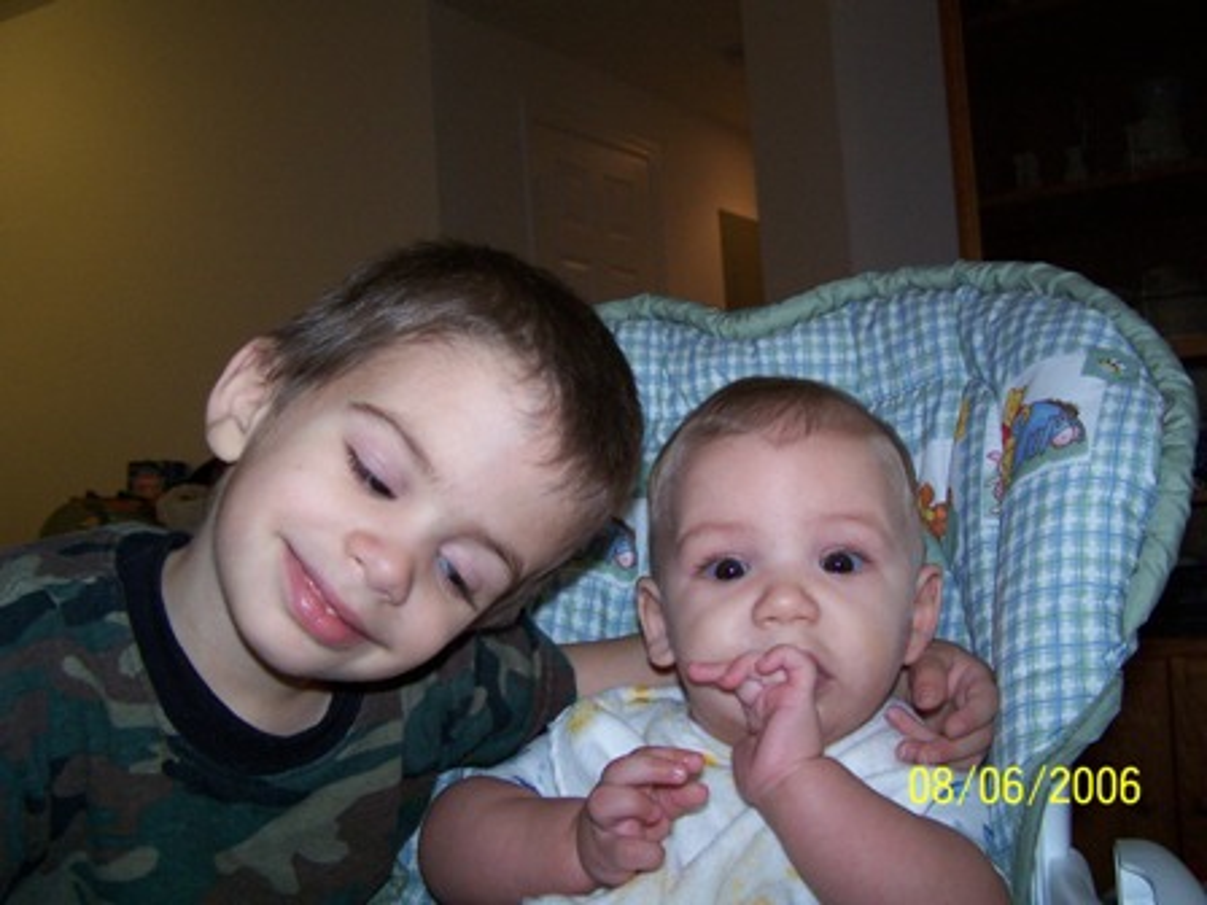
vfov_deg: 37.7
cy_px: 452
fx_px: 1325
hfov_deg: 49.0
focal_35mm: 38
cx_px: 604
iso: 140
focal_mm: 6.3
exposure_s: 1/60
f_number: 2.8
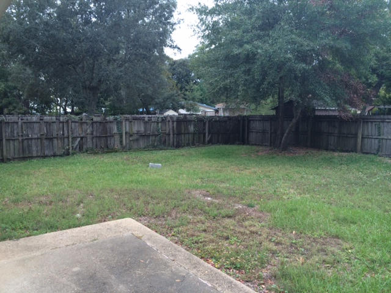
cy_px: 146
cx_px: 196
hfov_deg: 60.0
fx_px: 339
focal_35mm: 30
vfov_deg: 46.8
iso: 50
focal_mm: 4.12
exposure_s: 1/120
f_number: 2.2
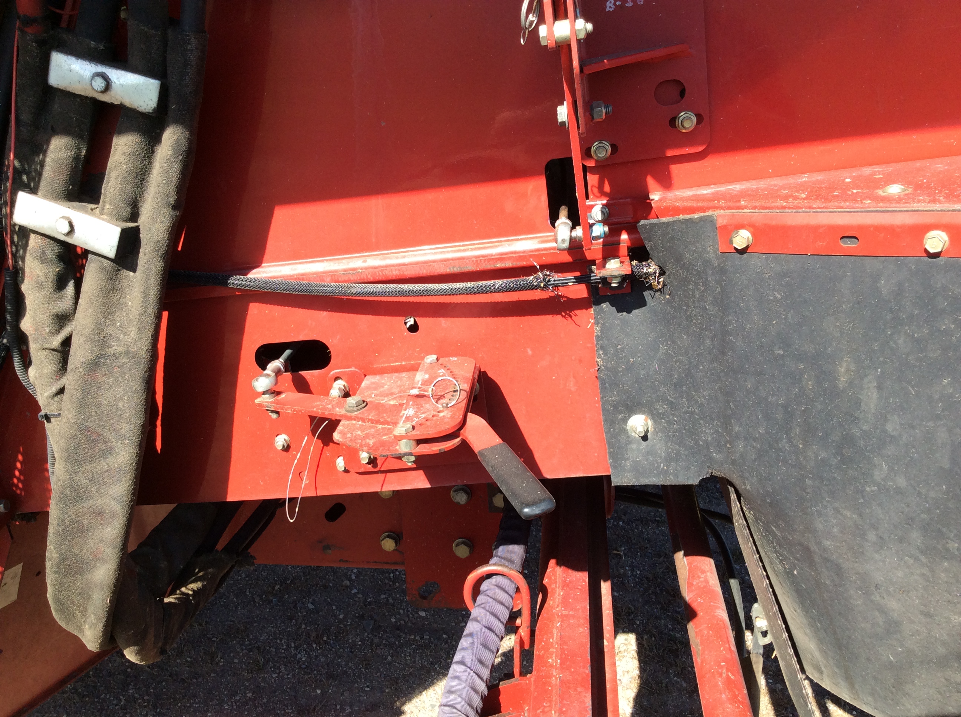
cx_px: 480
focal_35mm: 32
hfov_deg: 56.9
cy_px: 358
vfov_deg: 44.1
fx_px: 887
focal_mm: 3.3
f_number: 2.4
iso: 32
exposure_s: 1/411
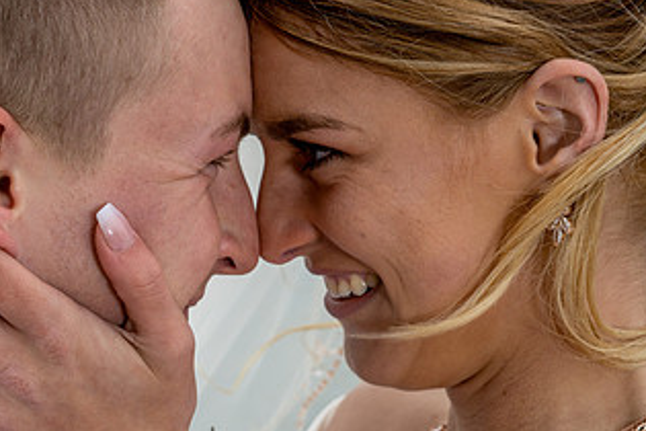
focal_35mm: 129
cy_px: 157
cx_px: 281
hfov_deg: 15.9
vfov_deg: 10.6
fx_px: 2315
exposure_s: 1/250
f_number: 8
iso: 100
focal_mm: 70
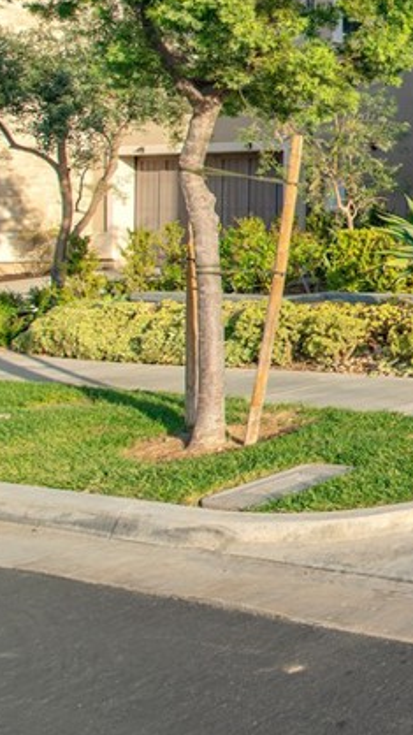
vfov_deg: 47.2
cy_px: 168
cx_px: 889
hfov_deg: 17.3
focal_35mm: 41
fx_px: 799
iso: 100
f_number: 6.3
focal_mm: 16
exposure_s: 1/320
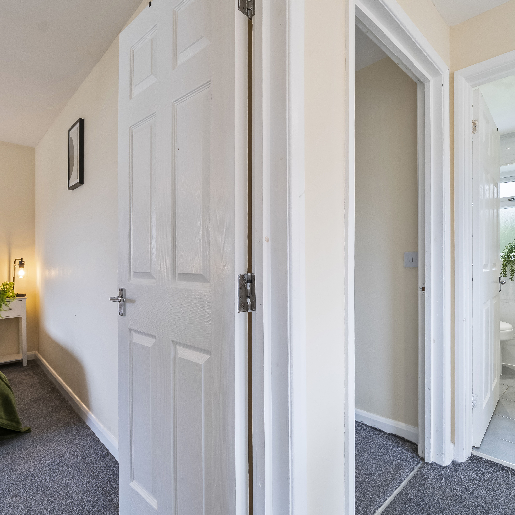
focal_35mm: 18
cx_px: 331
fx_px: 303
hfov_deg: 78.8
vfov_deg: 80.7
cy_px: 259
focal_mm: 14
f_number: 9
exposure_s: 1/10
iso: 640
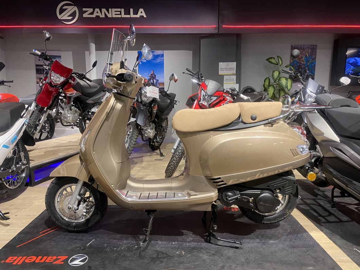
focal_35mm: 26
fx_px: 270
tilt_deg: -9.0
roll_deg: -0.4
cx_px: 180
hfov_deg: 67.3
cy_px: 135
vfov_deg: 53.1
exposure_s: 1/50
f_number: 1.8
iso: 125
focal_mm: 4.25
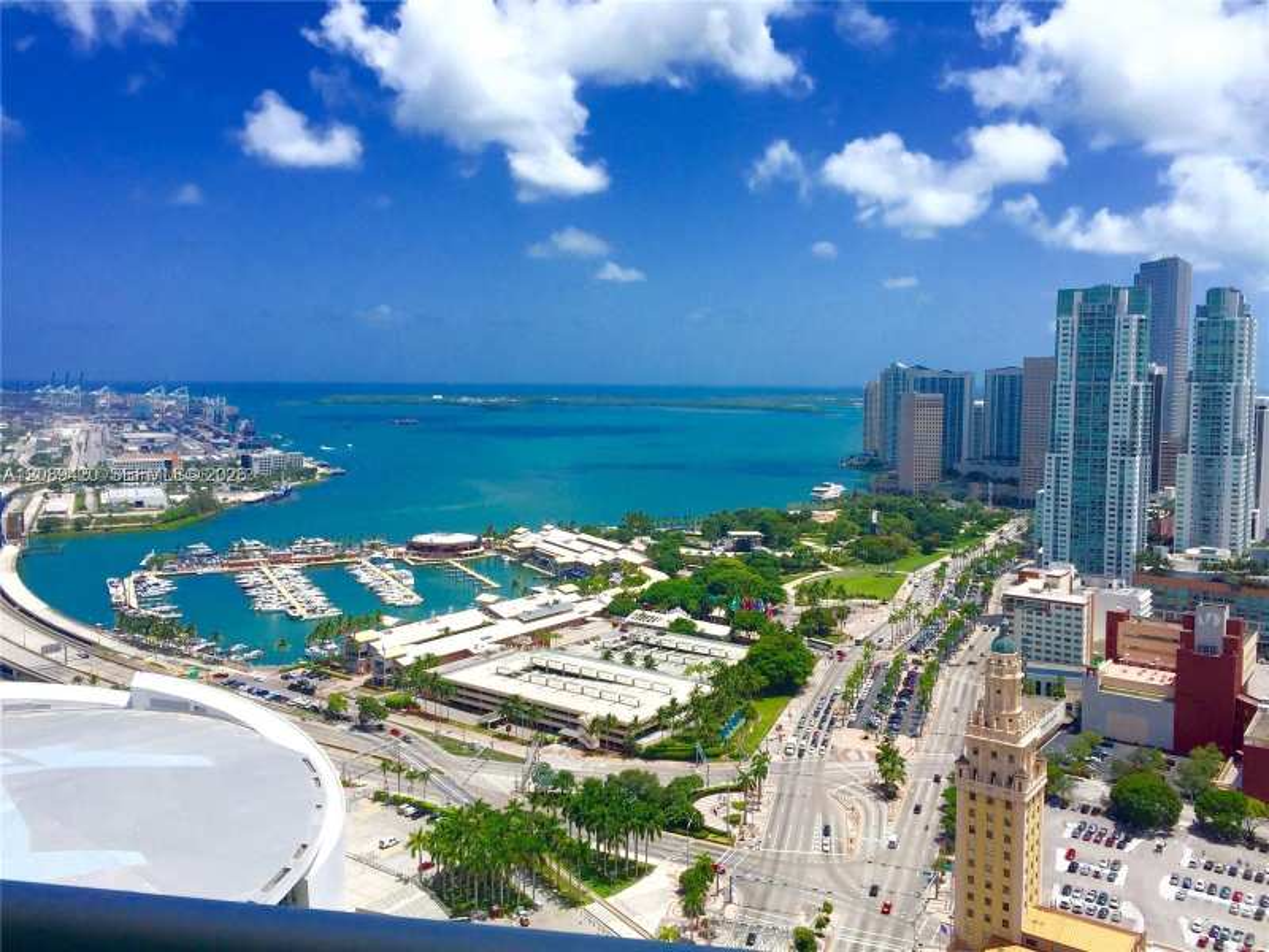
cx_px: 634
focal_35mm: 29
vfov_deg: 48.2
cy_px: 476
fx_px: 1063
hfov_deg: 61.7
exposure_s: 1/3300
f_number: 2.2
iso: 32
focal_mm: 4.15
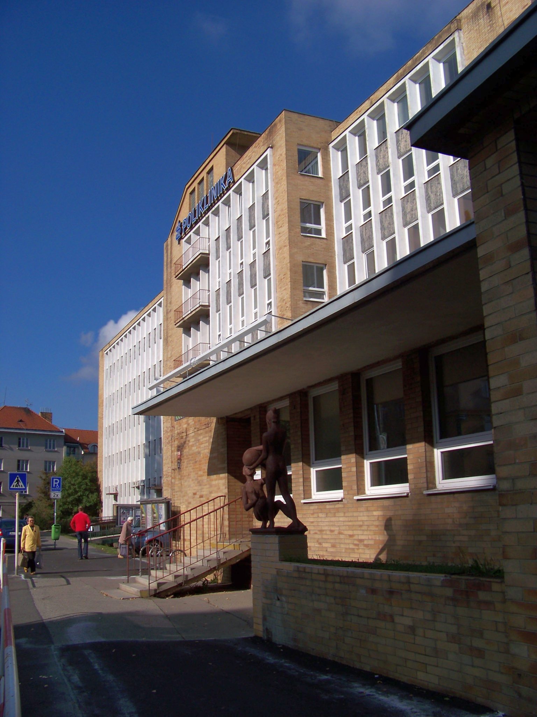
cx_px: 268
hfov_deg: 39.7
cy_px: 358
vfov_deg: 51.4
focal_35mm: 36
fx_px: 745
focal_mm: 5.85
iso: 64
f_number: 4
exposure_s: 1/1000
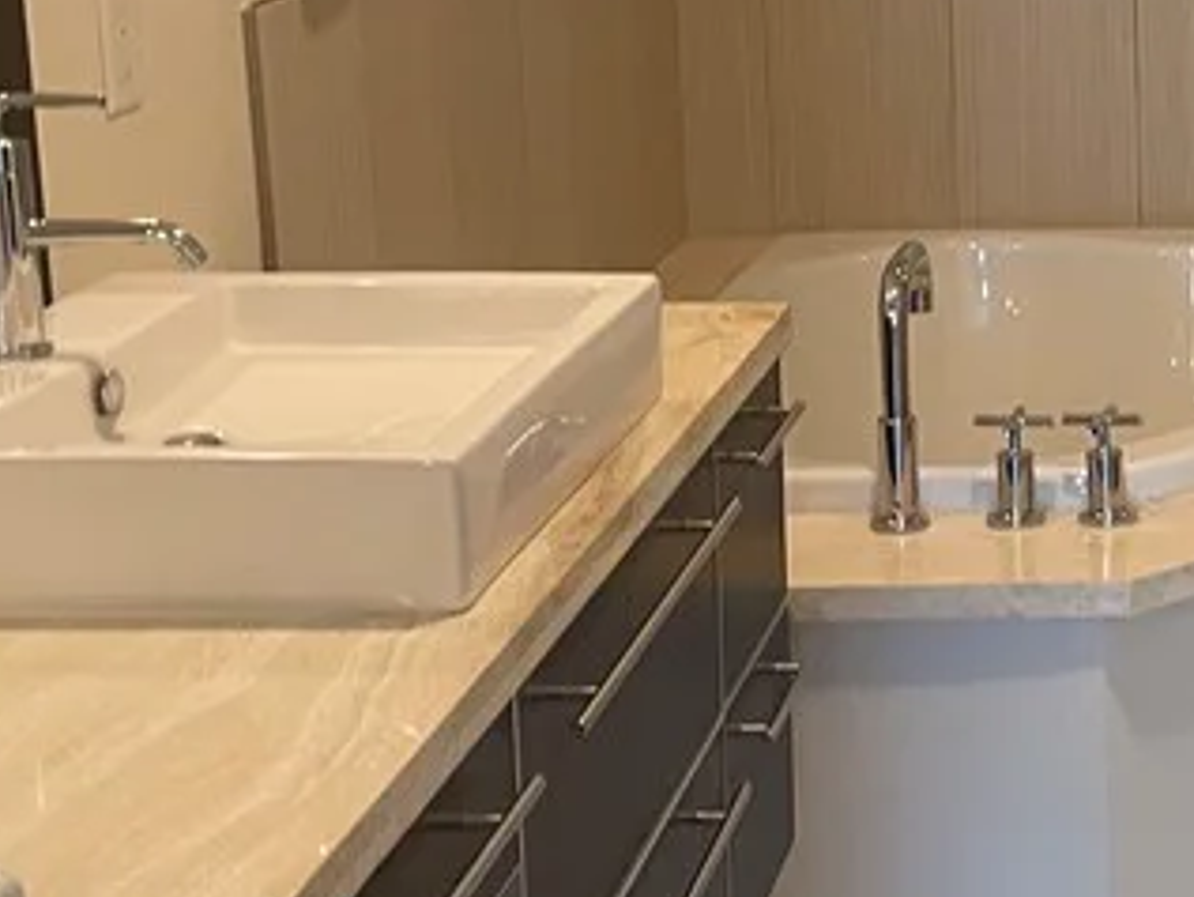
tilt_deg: -11.2
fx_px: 2898
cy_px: 200
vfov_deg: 17.5
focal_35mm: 84
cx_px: 1284
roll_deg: +0.8
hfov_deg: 22.1
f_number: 1.6
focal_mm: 4.2
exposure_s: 1/60
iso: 125
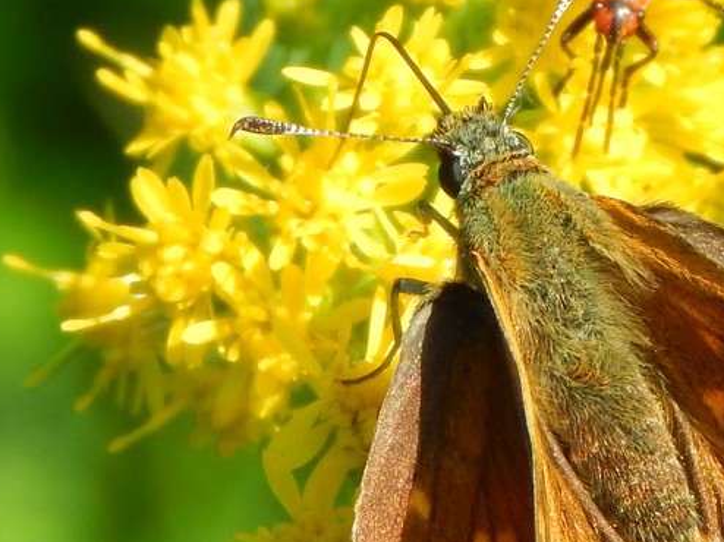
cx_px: 602
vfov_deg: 3.7
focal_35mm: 401
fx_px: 8383
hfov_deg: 4.9
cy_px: 316
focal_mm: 41.7
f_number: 5.6
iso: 125
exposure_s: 1/250
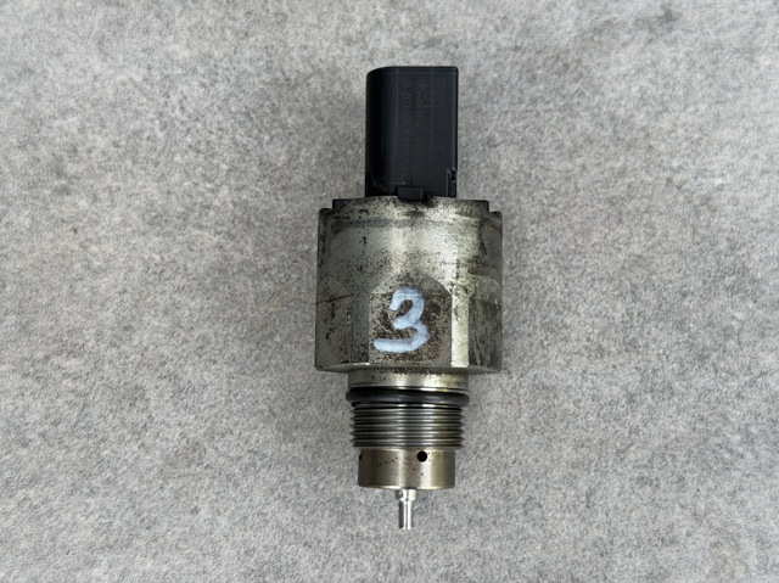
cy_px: 292
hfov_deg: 39.7
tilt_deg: -74.4
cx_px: 390
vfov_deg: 30.2
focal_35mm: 48
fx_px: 1079
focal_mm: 6.76
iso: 50
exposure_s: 1/161
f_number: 1.78
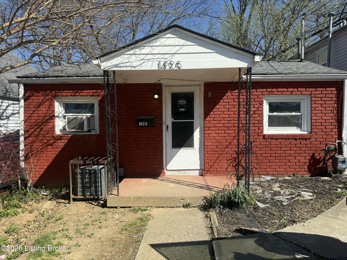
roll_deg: +0.4
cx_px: 174
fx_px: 241
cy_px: 130
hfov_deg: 71.6
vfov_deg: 56.8
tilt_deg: -1.1
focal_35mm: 24
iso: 80
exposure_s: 1/3584
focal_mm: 6.76
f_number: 1.78
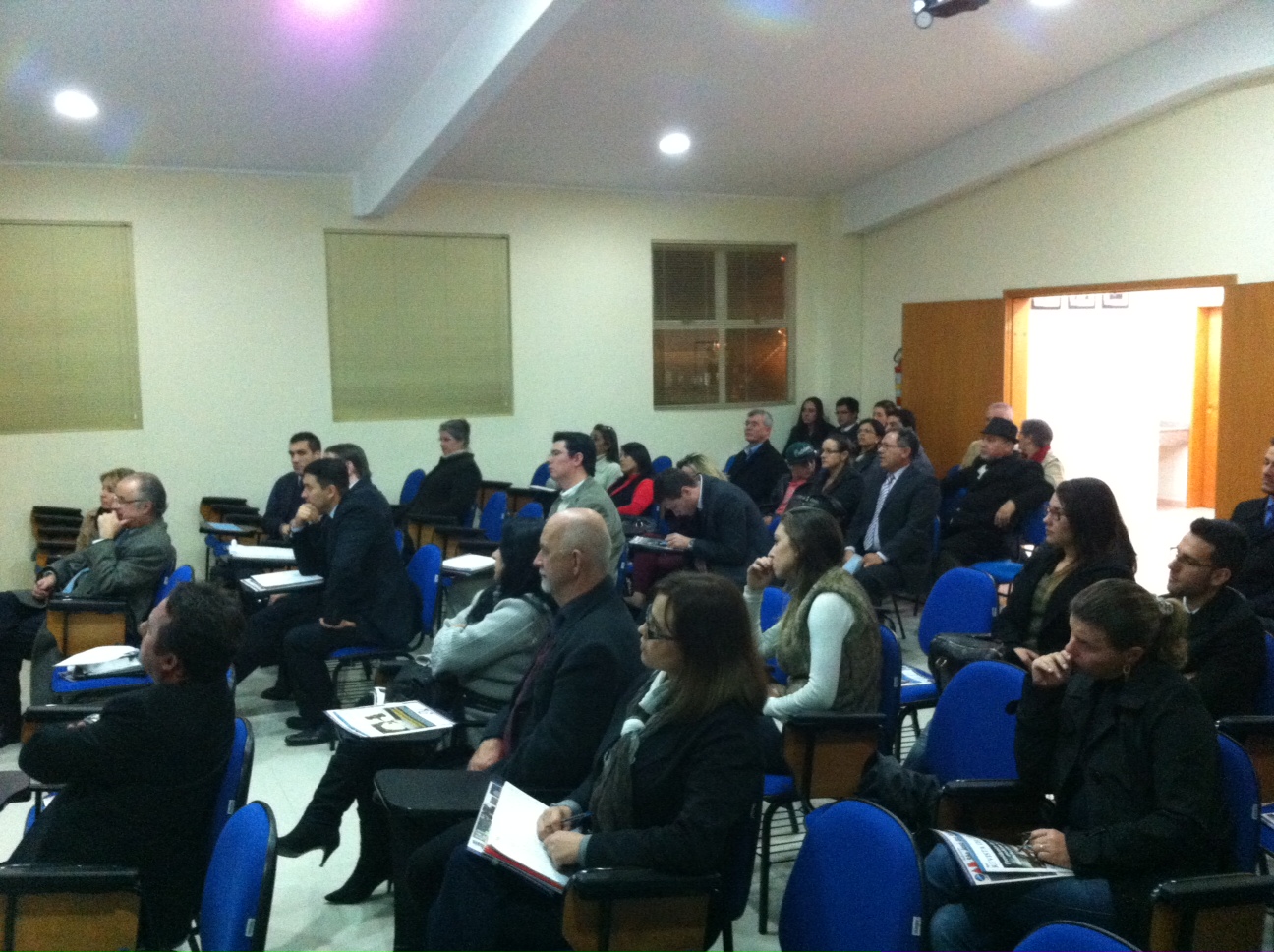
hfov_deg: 52.7
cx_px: 637
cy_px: 476
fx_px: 1286
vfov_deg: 40.6
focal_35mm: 35
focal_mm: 3.85
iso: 640
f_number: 2.8
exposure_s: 1/15
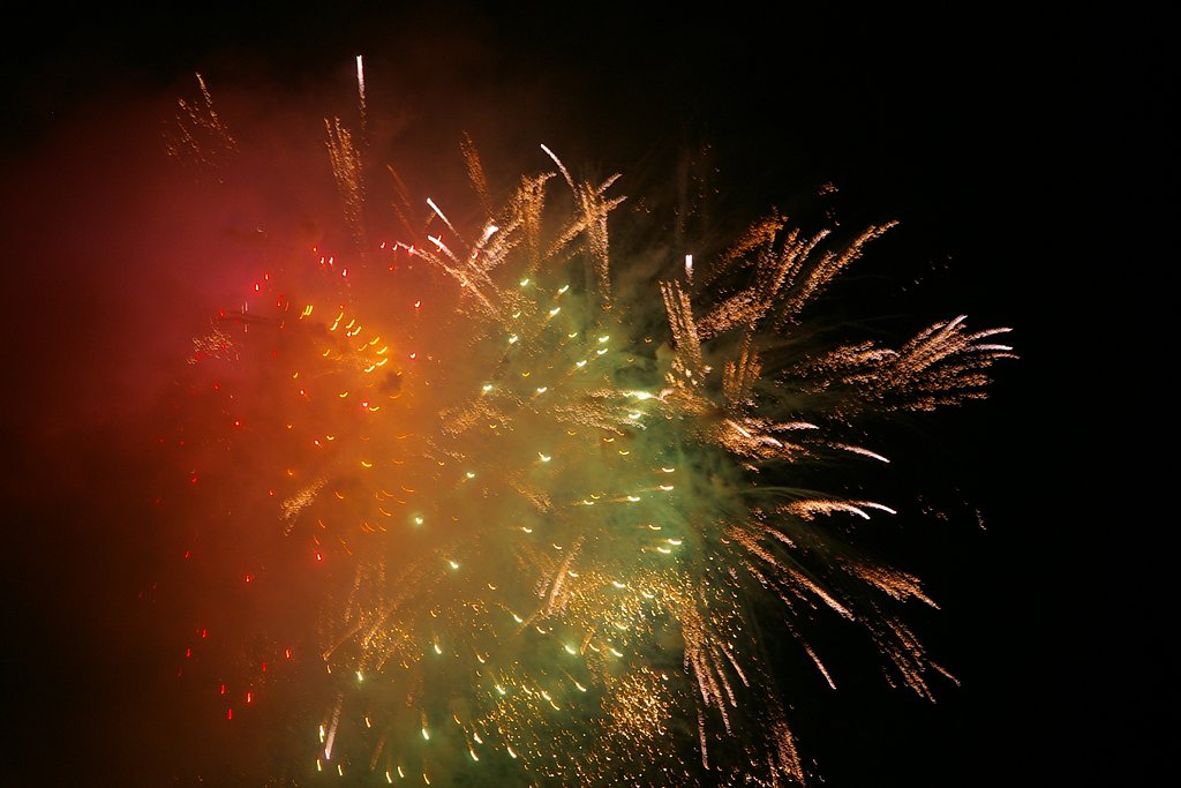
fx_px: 7382
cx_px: 590
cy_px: 394
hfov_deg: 9.1
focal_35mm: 225
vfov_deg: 6.1
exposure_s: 1/15
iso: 400
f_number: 5.6
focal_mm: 150
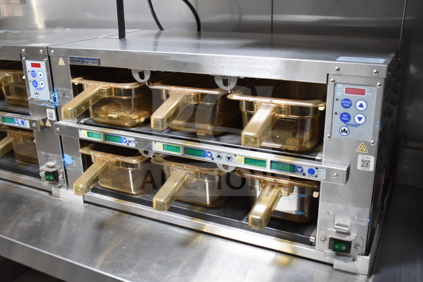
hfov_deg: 53.1
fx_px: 423
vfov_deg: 36.9
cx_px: 212
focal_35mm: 36
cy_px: 141
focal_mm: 24
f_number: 4
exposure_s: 1/40
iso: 1000
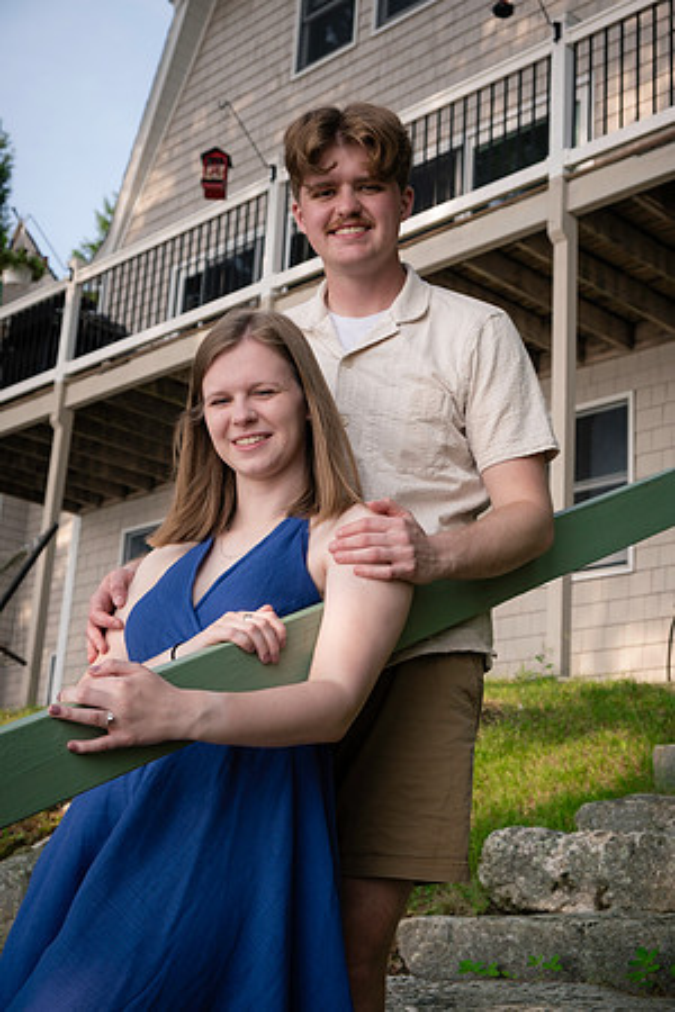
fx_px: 1378
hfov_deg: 27.5
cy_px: 506
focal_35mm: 49
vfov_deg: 40.3
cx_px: 338
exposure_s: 1/400
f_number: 5.6
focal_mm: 32.9
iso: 320
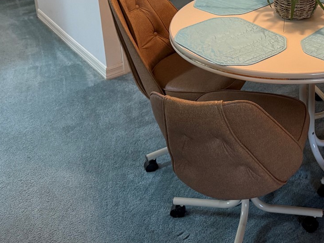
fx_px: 496
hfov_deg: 34.2
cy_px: -15
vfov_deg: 25.7
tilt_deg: -17.5
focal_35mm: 53
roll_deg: +0.0
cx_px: 291
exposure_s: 1/120
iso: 320
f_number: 1.78
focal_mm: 6.76
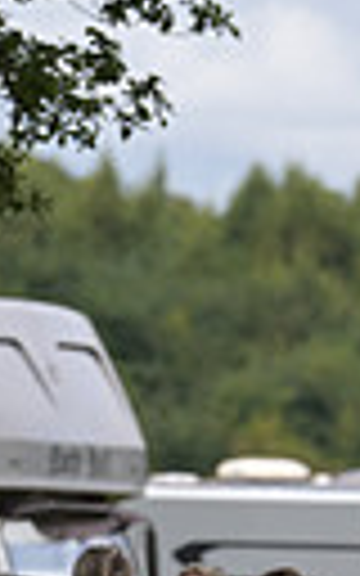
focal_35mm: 924
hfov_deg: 1.4
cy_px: 502
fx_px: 14505
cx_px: 1112
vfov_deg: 2.3
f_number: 5.6
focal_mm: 200
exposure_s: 1/1250
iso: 560
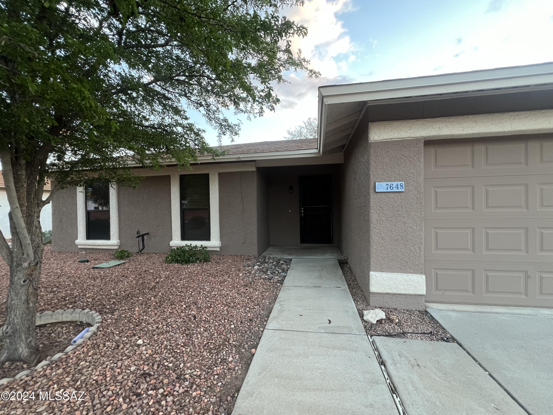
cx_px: 276
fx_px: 208
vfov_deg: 89.9
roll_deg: +0.7
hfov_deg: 106.2
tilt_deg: -1.2
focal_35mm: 13
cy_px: 208
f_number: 1.8
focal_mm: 1.57
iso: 250
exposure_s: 1/71
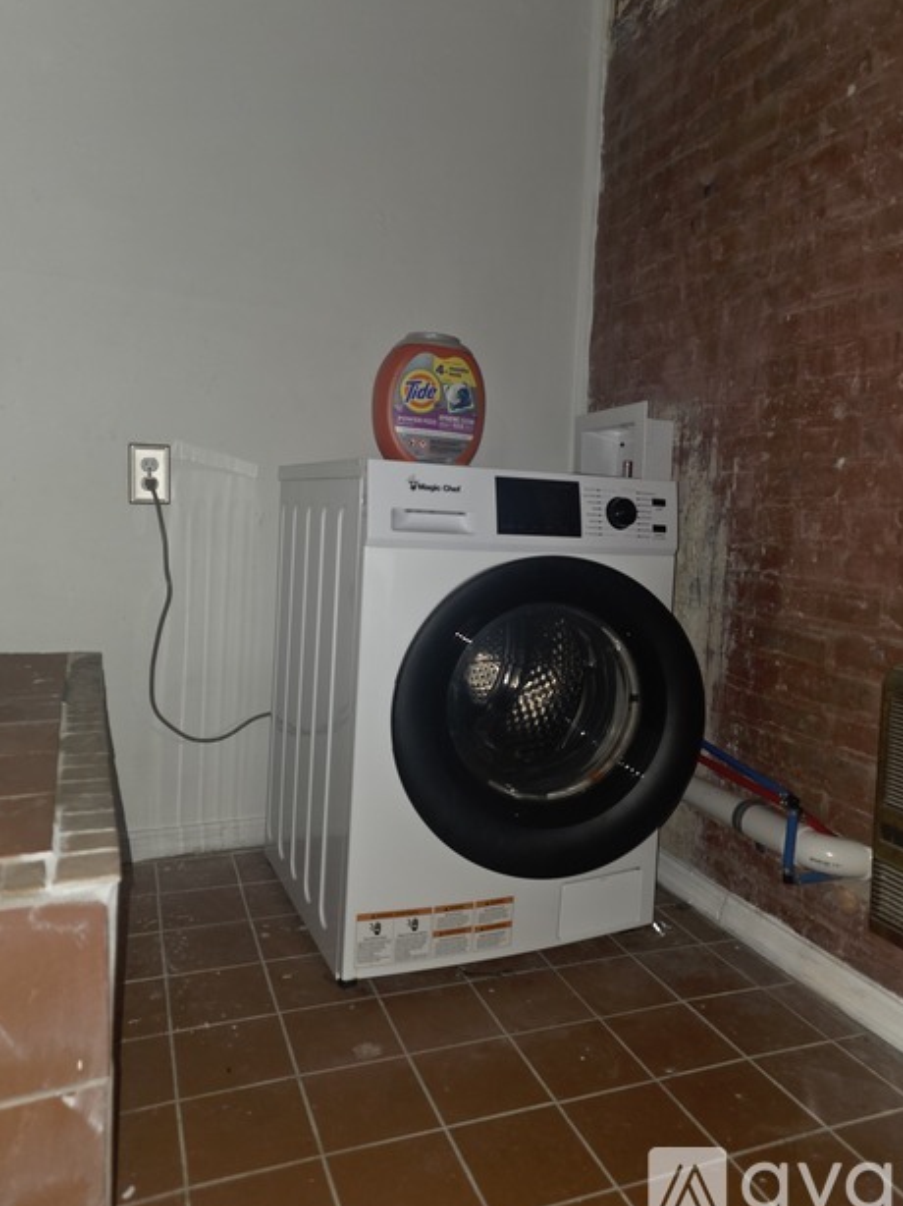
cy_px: 571
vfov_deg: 69.4
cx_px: 475
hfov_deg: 54.8
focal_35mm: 25
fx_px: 870
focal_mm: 6.3
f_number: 1.7
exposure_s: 1/21.9
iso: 125
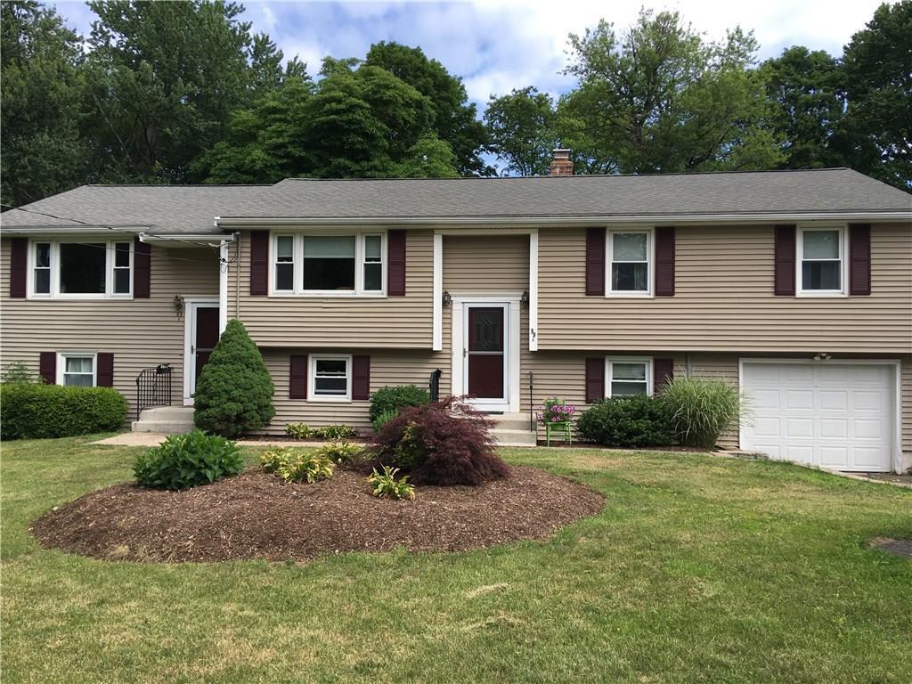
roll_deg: -1.2
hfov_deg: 61.7
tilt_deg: +2.1
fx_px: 764
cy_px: 342
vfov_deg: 48.2
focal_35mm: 29
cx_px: 456
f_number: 2.2
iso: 25
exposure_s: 1/635
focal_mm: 4.15
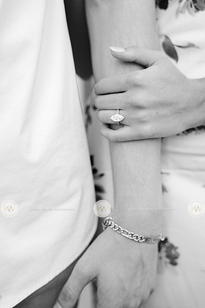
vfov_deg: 37.3
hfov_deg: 25.3
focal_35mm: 53
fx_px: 456
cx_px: 102
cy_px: 154
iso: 250
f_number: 2.8
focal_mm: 53.4
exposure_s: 1/250
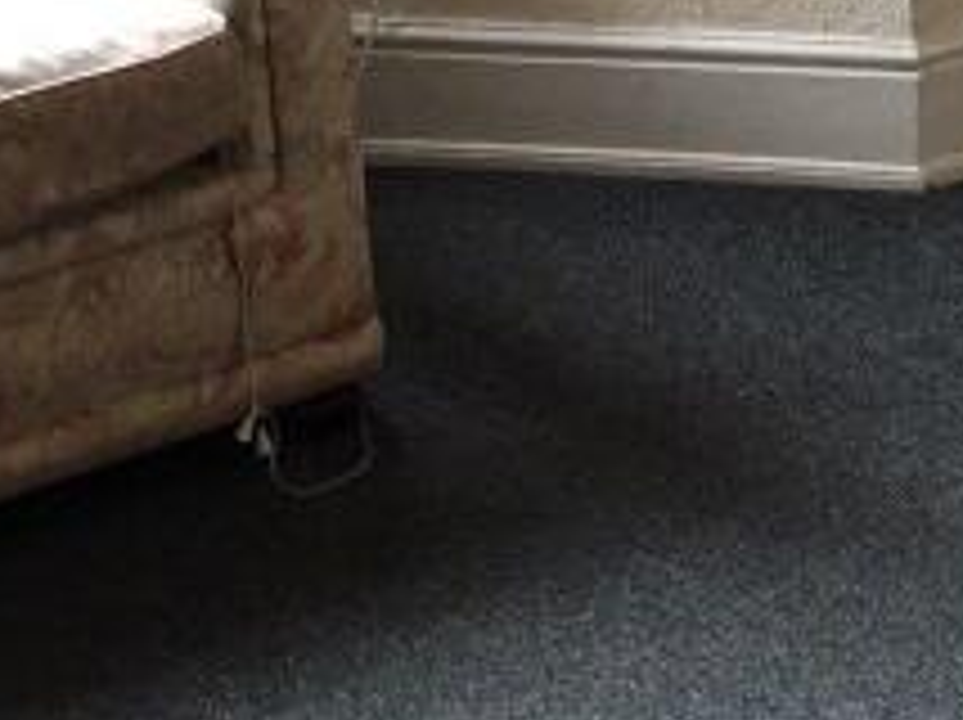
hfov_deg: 14.1
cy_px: -99
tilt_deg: -16.4
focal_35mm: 139
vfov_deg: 10.5
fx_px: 3863
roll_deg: +1.0
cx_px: 882
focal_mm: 4.15
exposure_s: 1/60
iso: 40
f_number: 2.2
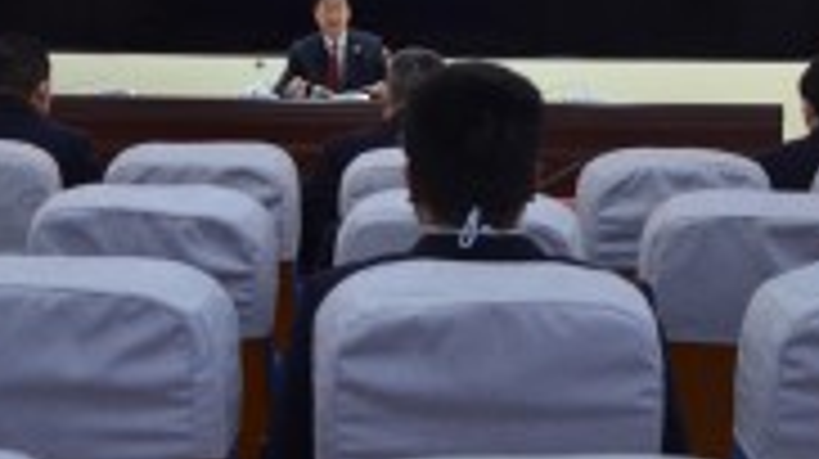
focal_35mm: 75
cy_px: -142
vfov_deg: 15.2
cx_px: 382
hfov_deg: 28.2
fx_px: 1632
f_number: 3.8
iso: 800
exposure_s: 1/50
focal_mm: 21
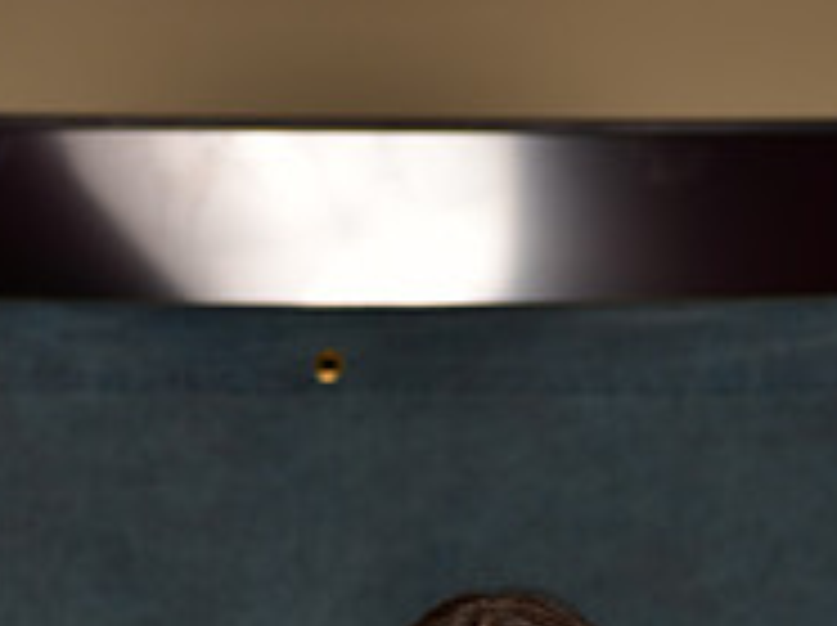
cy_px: 1293
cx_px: 371
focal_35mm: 210
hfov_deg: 9.4
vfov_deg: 6.8
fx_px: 5071
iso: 100
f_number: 5
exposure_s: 1/200
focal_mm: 70
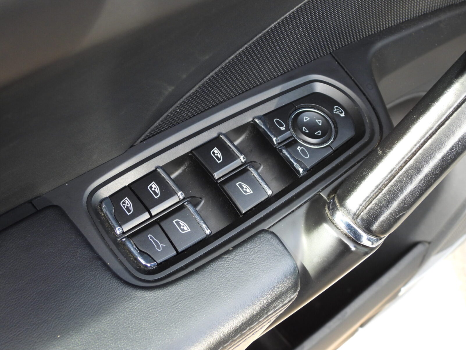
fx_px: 633
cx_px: 233
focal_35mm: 47
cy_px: 175
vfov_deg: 30.9
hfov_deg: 40.4
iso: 250
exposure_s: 1/30
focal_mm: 8.5
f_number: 3.2
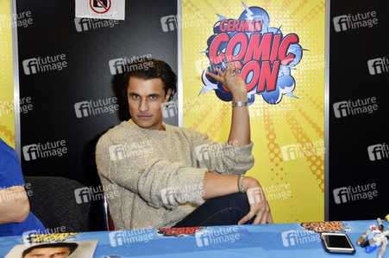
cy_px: 129
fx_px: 410
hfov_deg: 50.7
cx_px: 194
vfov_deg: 35.0
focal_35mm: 38
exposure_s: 1/125
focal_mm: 38
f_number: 5.6
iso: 1000
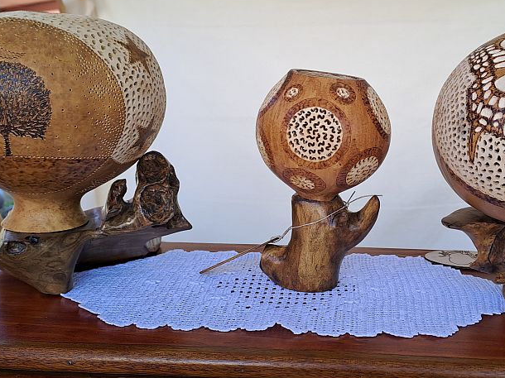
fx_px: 612
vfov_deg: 34.2
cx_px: 305
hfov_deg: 44.6
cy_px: 146
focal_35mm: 42
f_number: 1.8
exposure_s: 1/113
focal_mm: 4.65
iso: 32
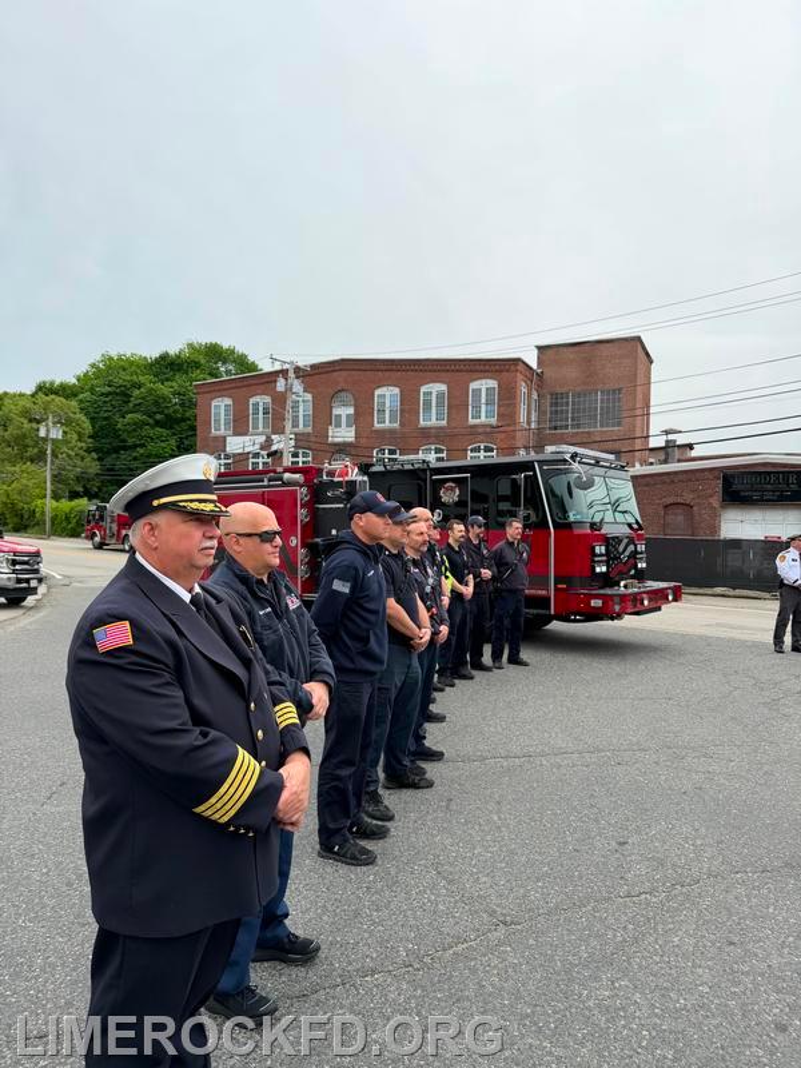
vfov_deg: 71.6
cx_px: 400
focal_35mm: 24
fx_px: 740
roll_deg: -1.6
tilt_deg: -1.7
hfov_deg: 56.8
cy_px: 534
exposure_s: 1/2801
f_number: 1.78
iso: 80
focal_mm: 6.76
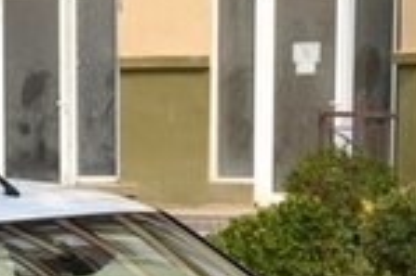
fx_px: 1685
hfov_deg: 14.0
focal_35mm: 146
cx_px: 126
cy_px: 505
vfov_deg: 9.0
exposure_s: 1/200
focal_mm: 22
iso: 100
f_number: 7.1
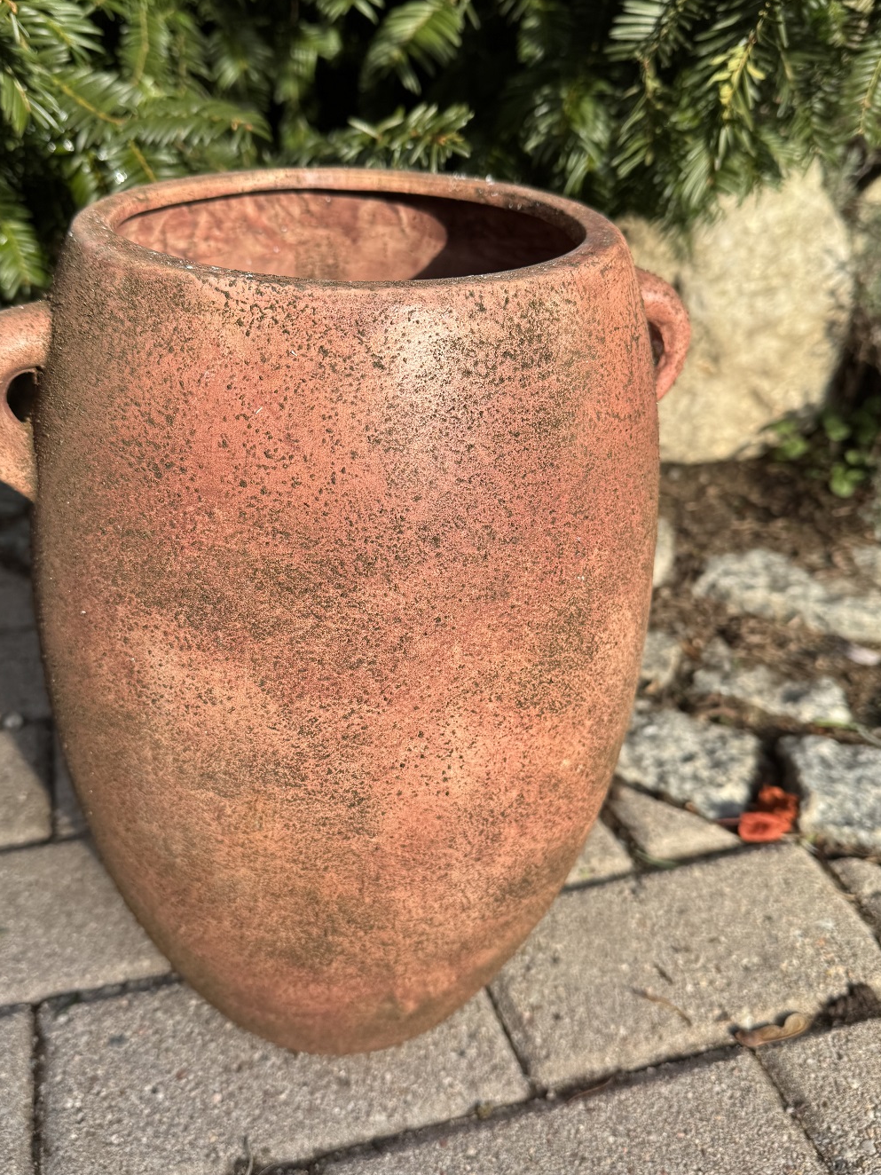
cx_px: 373
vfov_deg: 61.6
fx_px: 984
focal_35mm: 29
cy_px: 537
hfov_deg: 48.1
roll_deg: +5.5
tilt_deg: -27.0
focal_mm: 6.76
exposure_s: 1/1488
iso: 80
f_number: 1.78
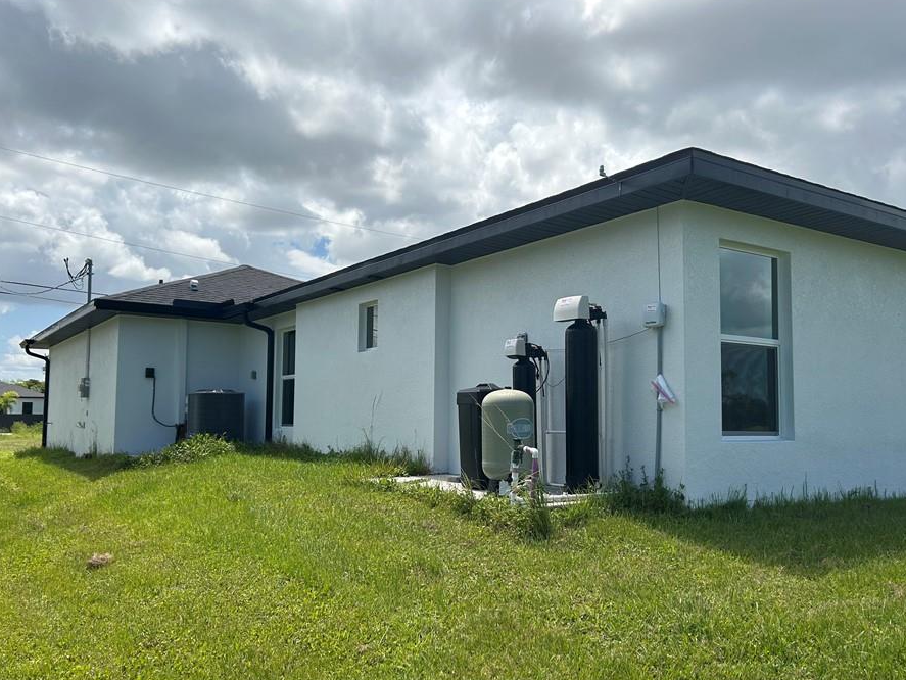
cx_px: 451
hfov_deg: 59.9
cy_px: 361
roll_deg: -0.7
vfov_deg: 46.8
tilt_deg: +4.4
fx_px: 786
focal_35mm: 30
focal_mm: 5.7
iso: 50
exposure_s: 1/5882
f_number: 1.5
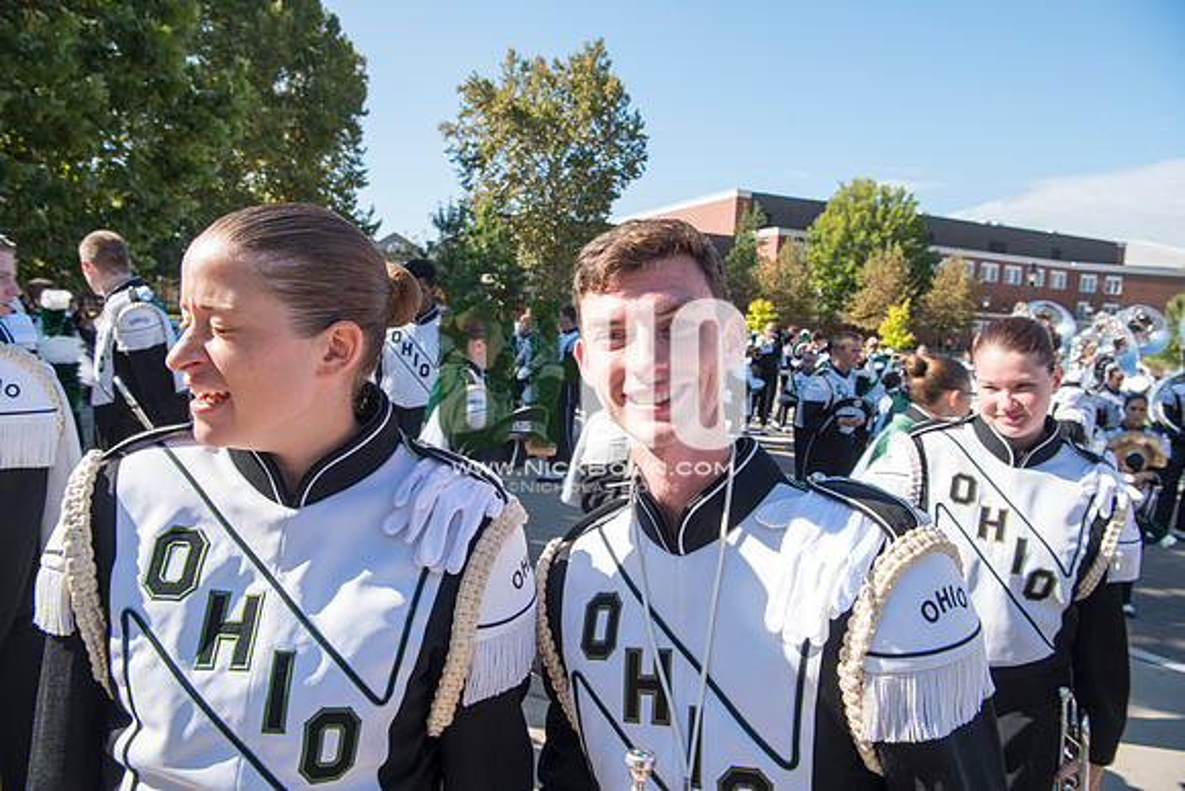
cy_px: 396
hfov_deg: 73.7
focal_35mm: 24
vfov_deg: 53.2
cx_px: 592
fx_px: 790
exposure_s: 1/125
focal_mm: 24
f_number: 9
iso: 125
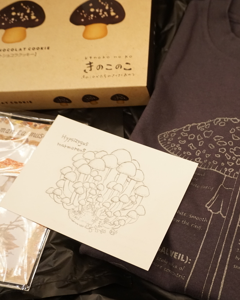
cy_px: 151
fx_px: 397
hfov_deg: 32.5
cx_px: 200
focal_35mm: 45
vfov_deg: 41.4
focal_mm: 21
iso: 2000
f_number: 4
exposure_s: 1/60
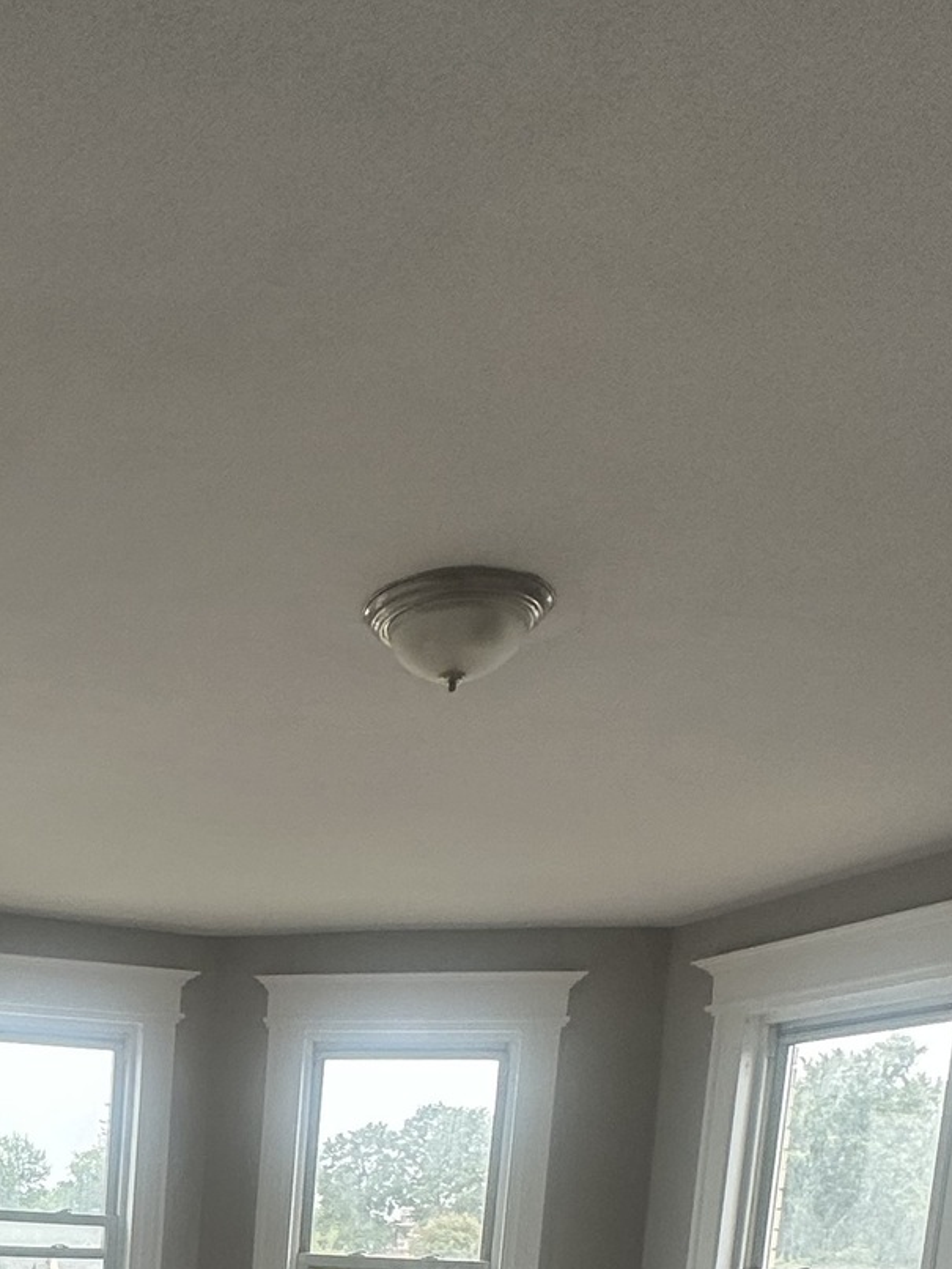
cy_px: 1445
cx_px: -50
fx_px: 1466
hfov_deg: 32.4
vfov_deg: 37.7
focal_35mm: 40
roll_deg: -2.7
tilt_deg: -9.1
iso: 100
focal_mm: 2.22
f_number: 2.2
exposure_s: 1/99
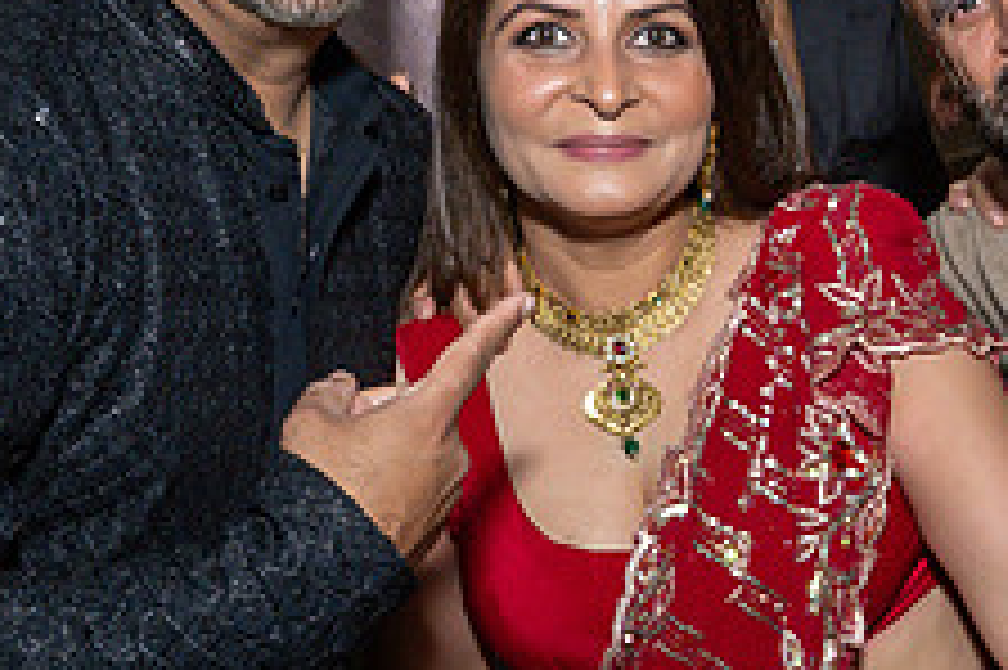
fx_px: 2042
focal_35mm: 73
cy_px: 289
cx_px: 905
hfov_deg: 26.8
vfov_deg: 18.6
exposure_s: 1/250
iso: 640
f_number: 9
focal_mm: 17
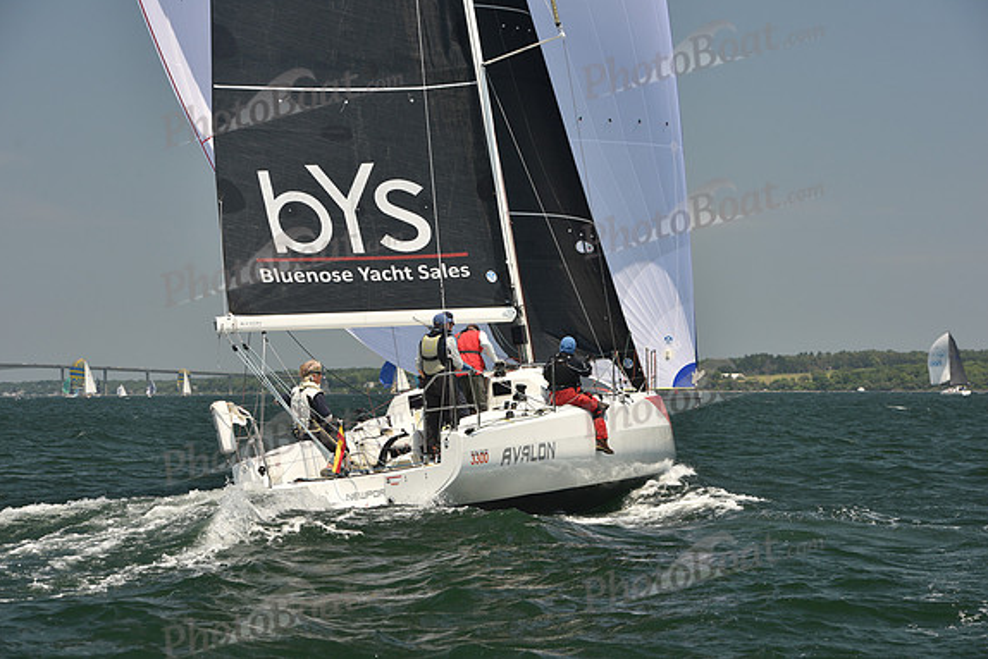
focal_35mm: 96
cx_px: 494
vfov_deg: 14.3
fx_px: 2635
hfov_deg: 21.2
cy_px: 328
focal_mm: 95
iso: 250
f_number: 6.3
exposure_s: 1/640
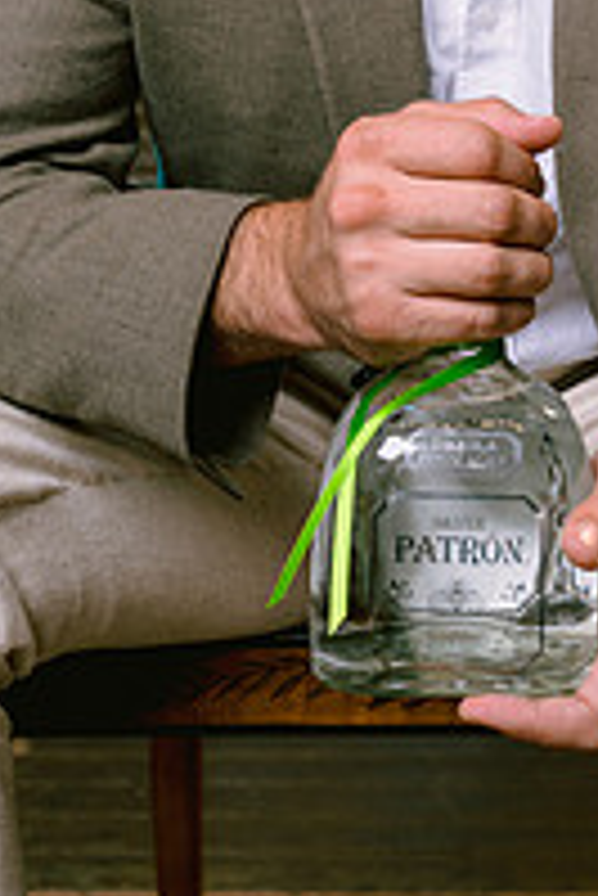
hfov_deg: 17.1
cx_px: 508
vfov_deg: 24.5
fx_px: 1965
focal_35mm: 79
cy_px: -5
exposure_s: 1/160
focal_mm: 35
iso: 200
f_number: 5.6
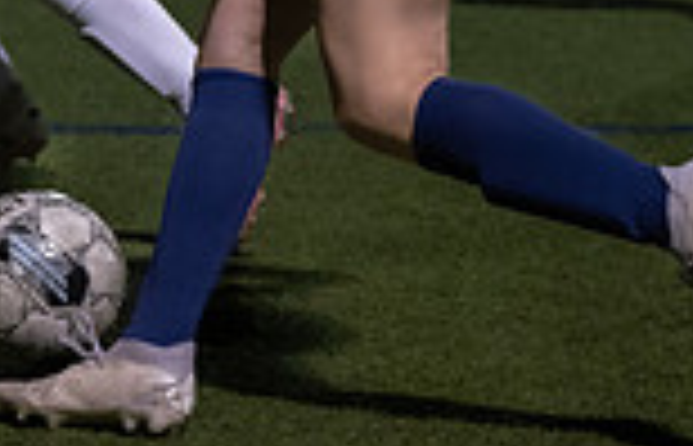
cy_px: -102
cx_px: 273
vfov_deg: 4.0
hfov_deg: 6.2
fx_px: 6435
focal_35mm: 338
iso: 4000
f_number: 2.8
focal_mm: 70
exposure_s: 1/1000
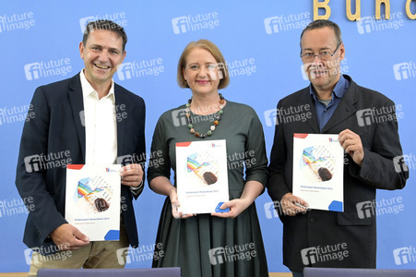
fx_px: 462
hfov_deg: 48.5
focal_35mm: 40
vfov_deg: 33.4
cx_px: 208
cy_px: 138
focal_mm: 40
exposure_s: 1/640
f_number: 7.1
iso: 6400
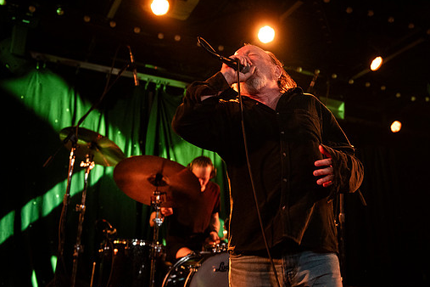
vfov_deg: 28.1
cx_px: 263
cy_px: 153
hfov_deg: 40.9
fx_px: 573
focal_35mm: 48
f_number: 3.2
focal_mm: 34
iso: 2500
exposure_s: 1/125
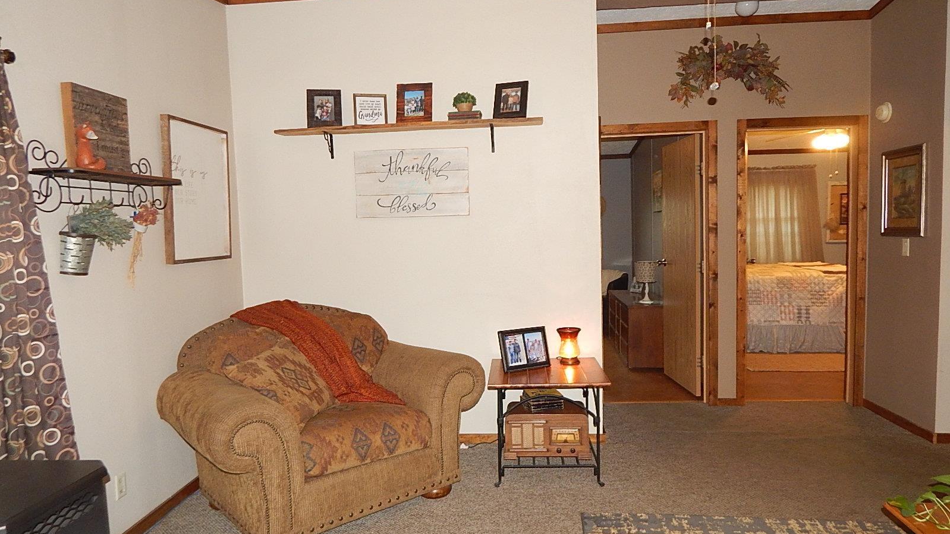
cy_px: 274
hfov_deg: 76.3
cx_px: 475
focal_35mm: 24
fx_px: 605
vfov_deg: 47.7
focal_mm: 4
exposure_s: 1/30
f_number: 3
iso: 280
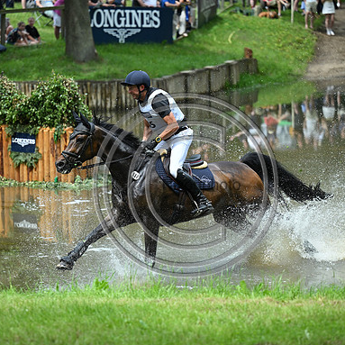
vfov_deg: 9.7
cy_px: 172
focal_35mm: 180
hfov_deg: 9.7
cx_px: 176
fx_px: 2030
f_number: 3.2
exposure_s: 1/1250
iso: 250
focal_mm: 140
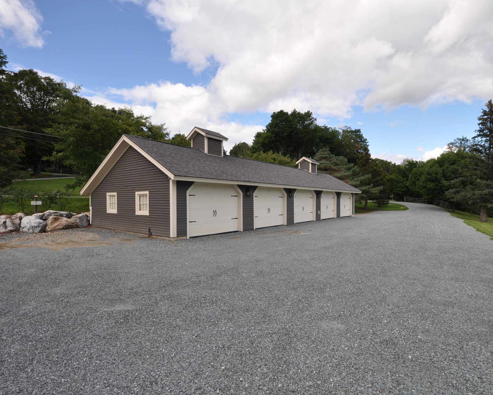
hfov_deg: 89.3
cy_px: 198
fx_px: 248
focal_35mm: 17
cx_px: 274
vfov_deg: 77.0
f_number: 8
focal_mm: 10
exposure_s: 1/250
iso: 200
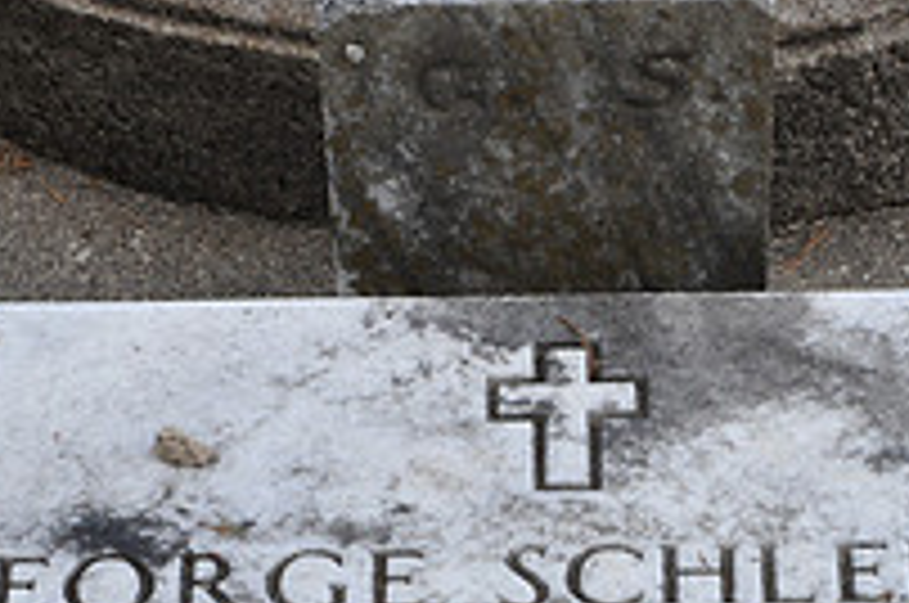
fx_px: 4336
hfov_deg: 12.0
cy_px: 565
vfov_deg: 7.9
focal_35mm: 172
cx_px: 590
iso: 200
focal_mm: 40
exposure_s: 1/80
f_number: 9
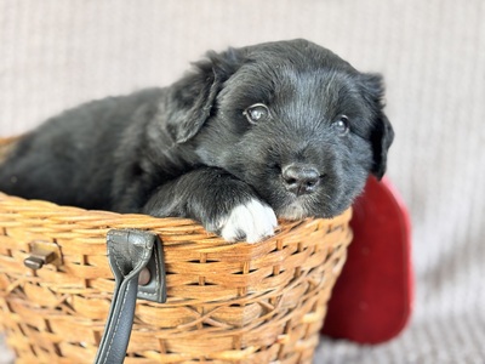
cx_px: 242
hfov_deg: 36.8
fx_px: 729
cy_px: 182
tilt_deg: -12.7
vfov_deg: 28.0
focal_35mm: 52
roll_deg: +1.2
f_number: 1.6
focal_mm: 5.96
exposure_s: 1/60
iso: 125
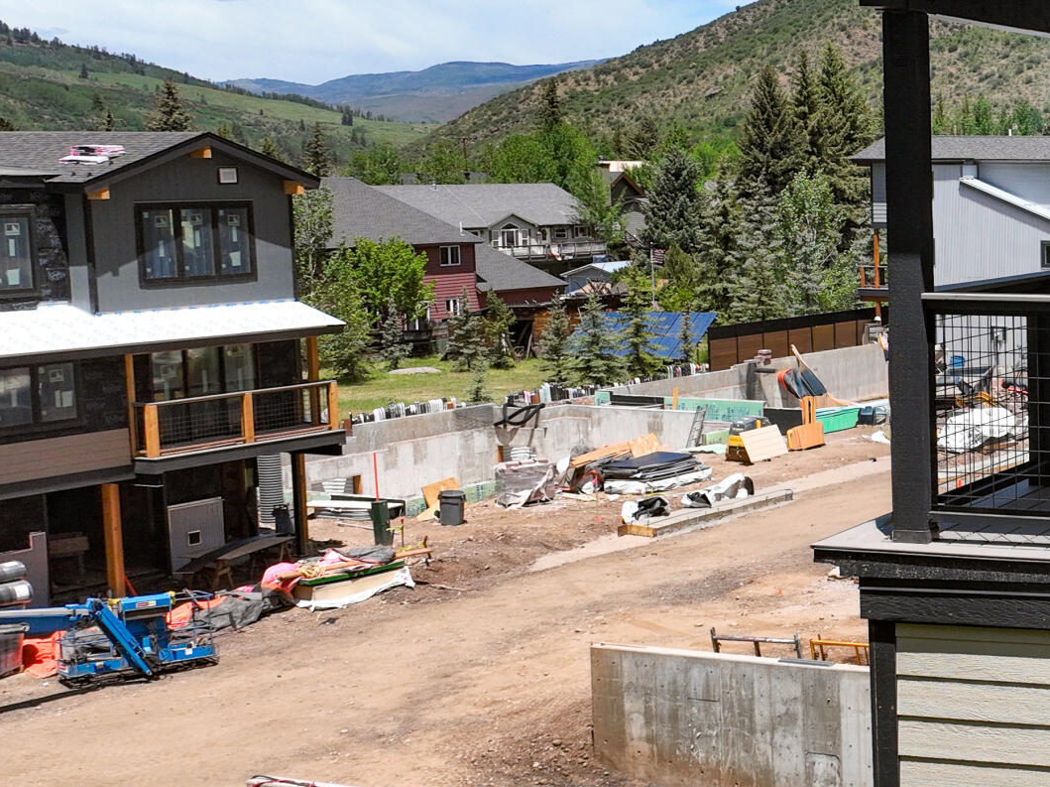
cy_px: 424
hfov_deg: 25.1
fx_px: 2061
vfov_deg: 21.6
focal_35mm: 68
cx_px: 1336
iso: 120
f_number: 2.8
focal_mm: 12.29
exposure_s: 1/3200
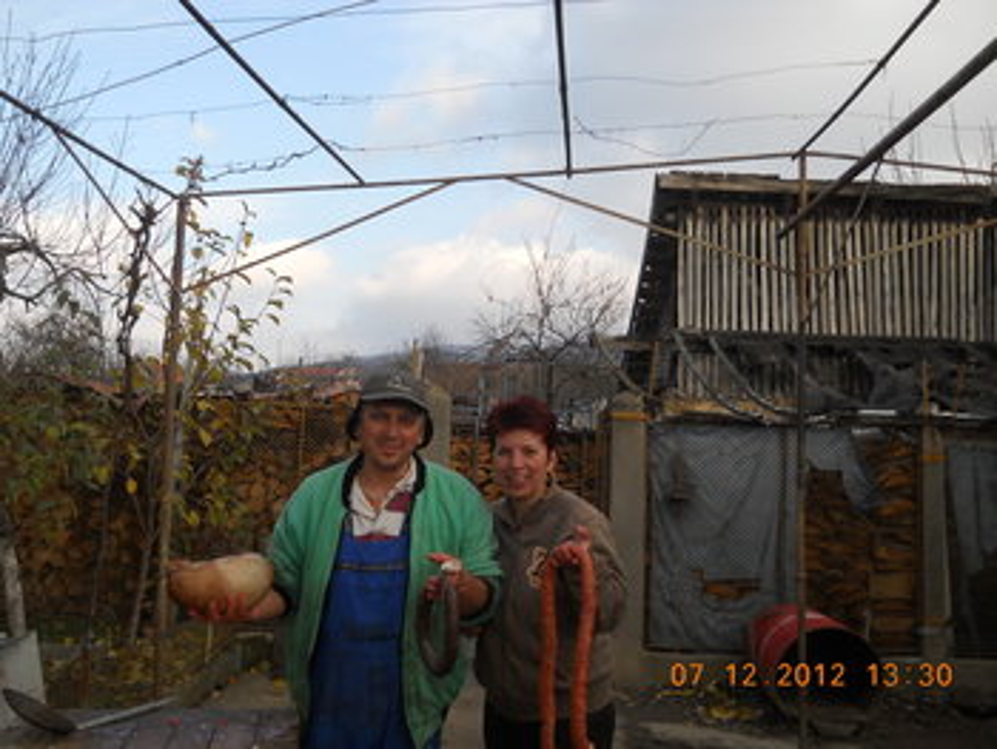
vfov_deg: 35.2
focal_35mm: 41
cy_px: 374
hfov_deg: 45.7
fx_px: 1182
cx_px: 498
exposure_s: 1/160
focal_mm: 6.72
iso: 80
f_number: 5.5
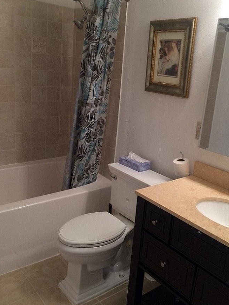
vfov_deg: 53.8
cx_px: 127
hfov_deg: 41.7
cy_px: 136
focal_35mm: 34
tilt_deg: -14.1
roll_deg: -3.9
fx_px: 300
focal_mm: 4.15
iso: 80
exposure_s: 1/30
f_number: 2.2
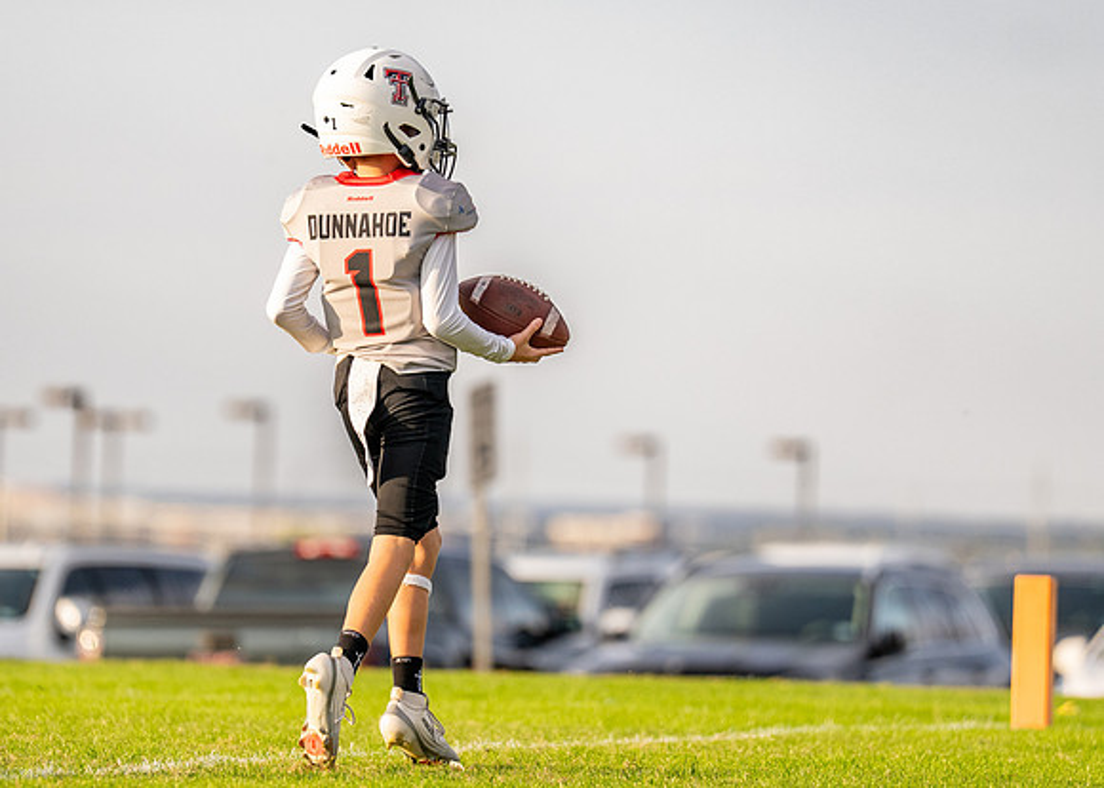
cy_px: 375
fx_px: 11713
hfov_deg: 5.4
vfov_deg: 3.9
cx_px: 411
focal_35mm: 374
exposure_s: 1/1600
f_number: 2.8
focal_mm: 200
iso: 400
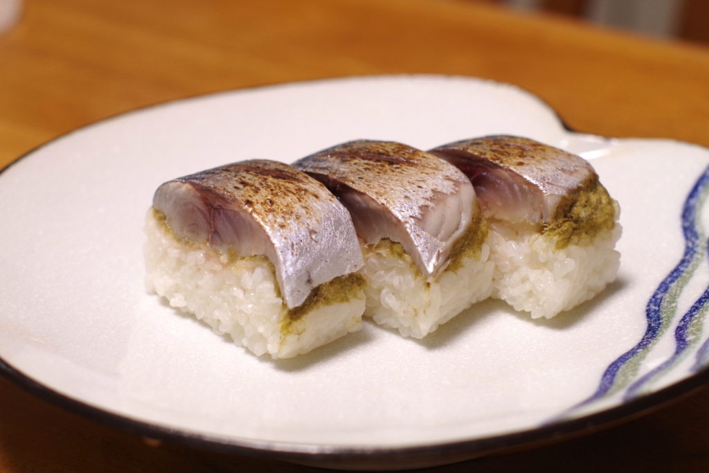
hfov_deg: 27.0
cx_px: 354
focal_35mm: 75
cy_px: 236
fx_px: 1477
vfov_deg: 18.2
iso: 640
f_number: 4.5
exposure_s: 1/30
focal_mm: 50
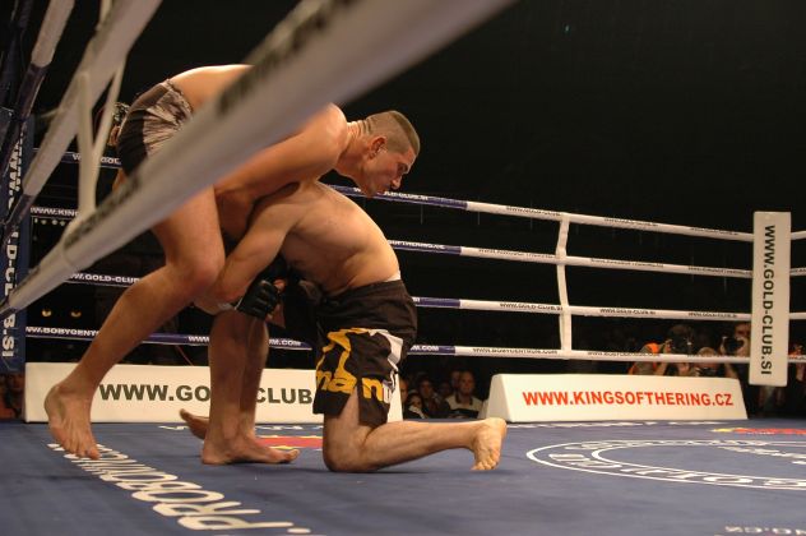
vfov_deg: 31.8
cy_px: 268
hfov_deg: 46.4
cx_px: 403
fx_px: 939
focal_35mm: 42
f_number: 2.8
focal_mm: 28
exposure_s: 1/400
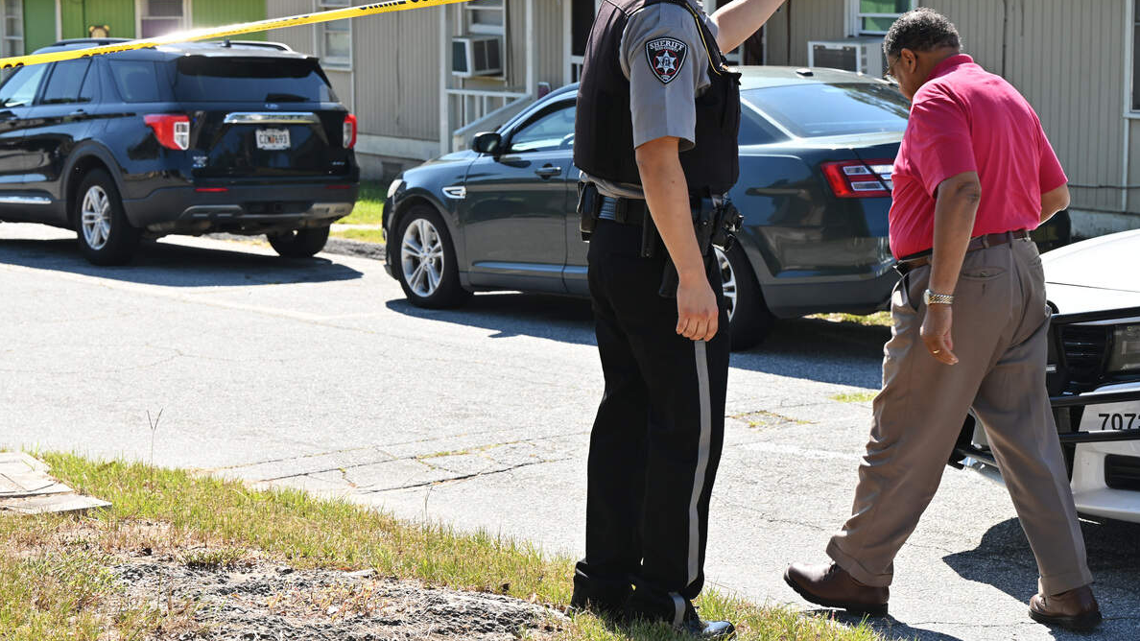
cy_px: 273
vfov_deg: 16.3
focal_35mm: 74
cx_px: 567
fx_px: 2237
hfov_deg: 28.6
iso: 160
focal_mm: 70
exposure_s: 1/250
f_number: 7.1
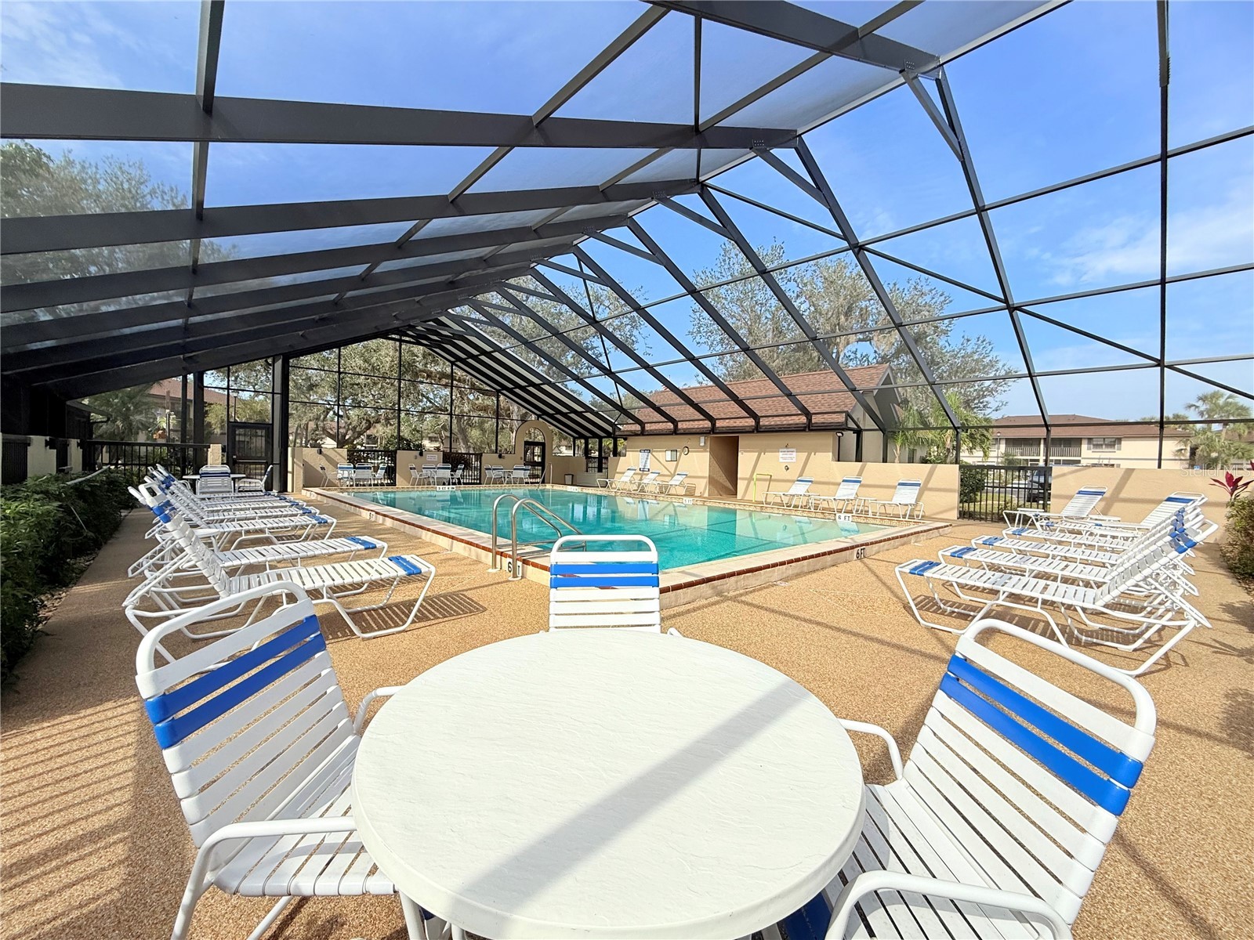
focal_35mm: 14
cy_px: 470
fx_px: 507
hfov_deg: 102.1
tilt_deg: -1.5
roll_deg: -1.8
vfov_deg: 85.7
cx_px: 627
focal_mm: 2.22
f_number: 2.2
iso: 50
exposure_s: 1/1189
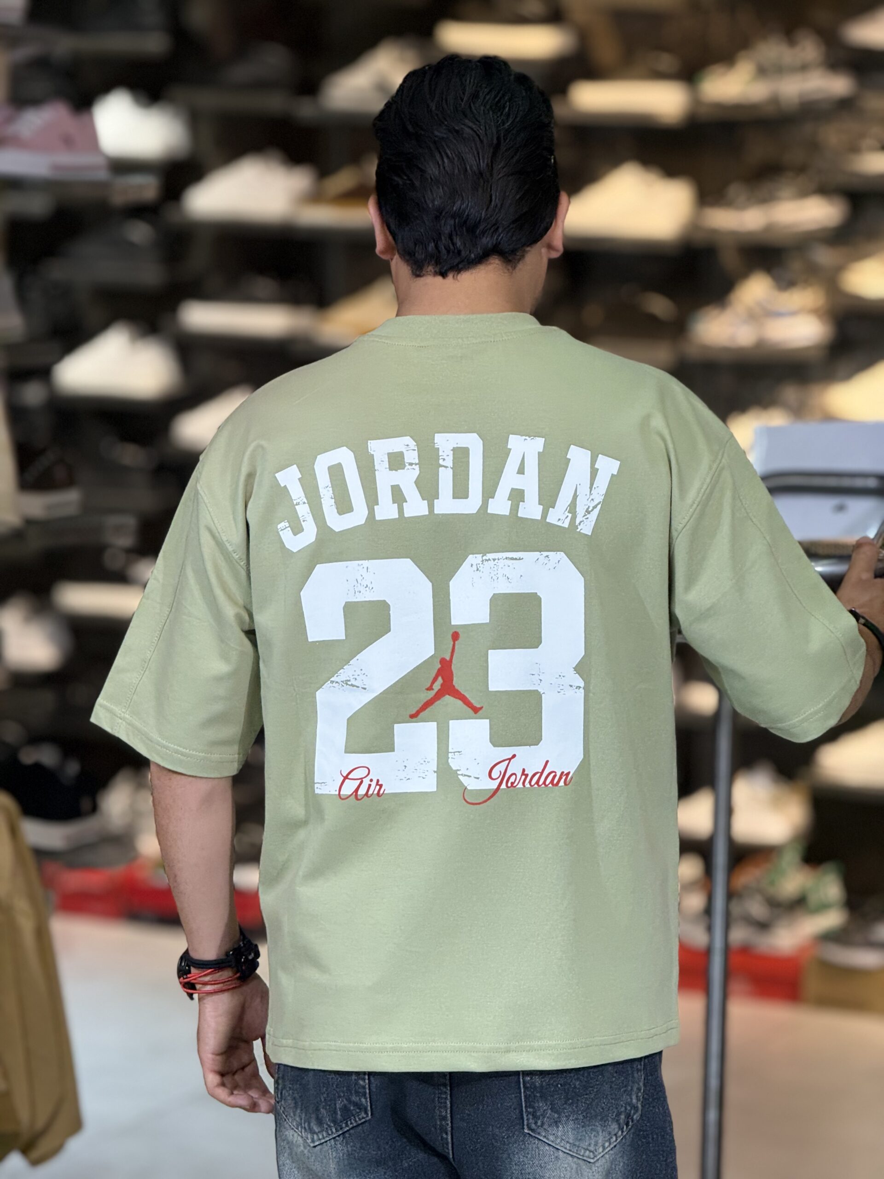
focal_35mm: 120
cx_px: 442
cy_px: 590
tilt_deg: -4.9
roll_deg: -2.4
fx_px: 4086
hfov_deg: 12.3
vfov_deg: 16.4
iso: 125
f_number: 2.8
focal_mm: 15.66
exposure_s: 1/100
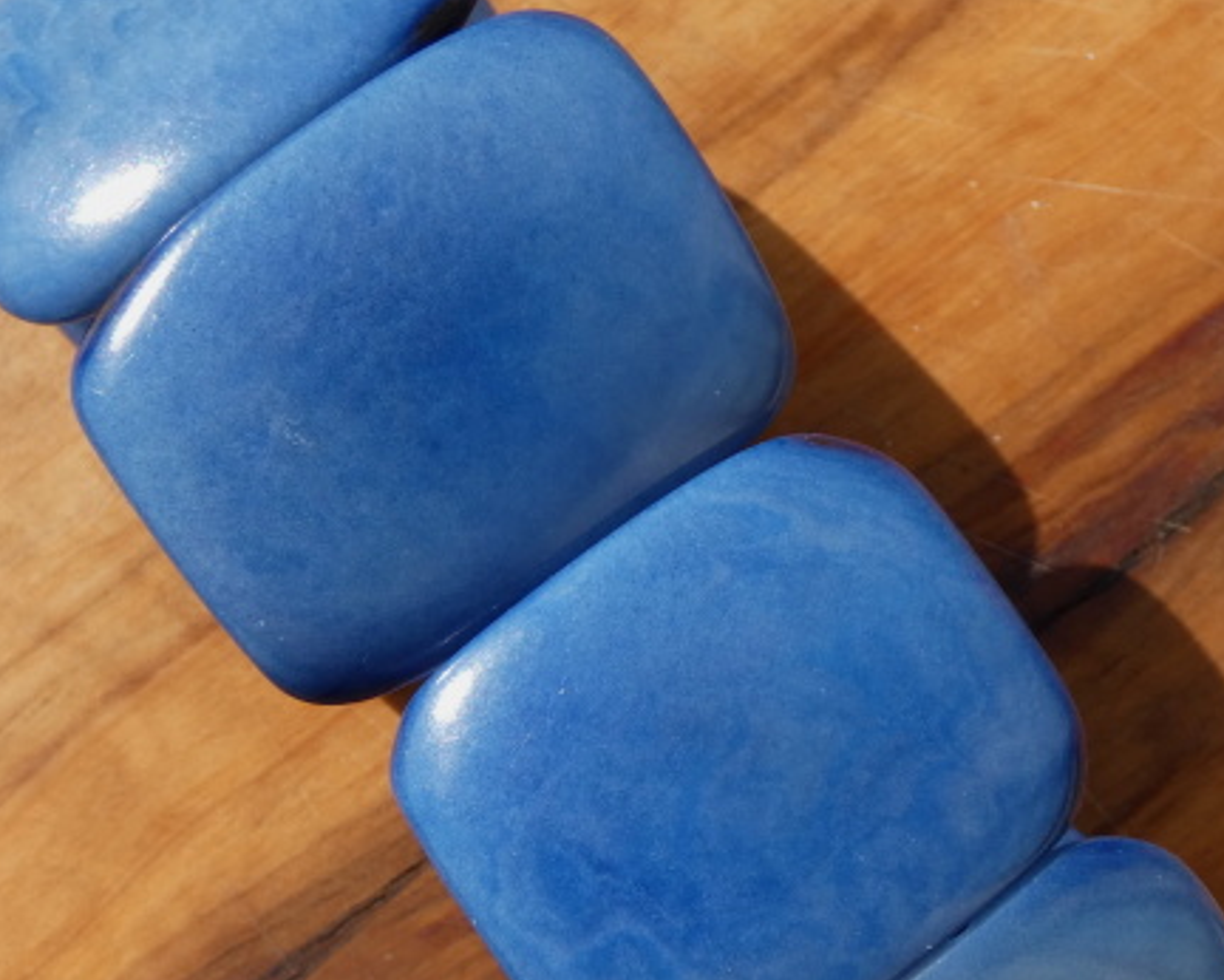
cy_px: 615
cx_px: 623
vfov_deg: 27.1
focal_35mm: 56
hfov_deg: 33.6
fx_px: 2030
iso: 80
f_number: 3.3
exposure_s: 1/800
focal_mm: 5.5
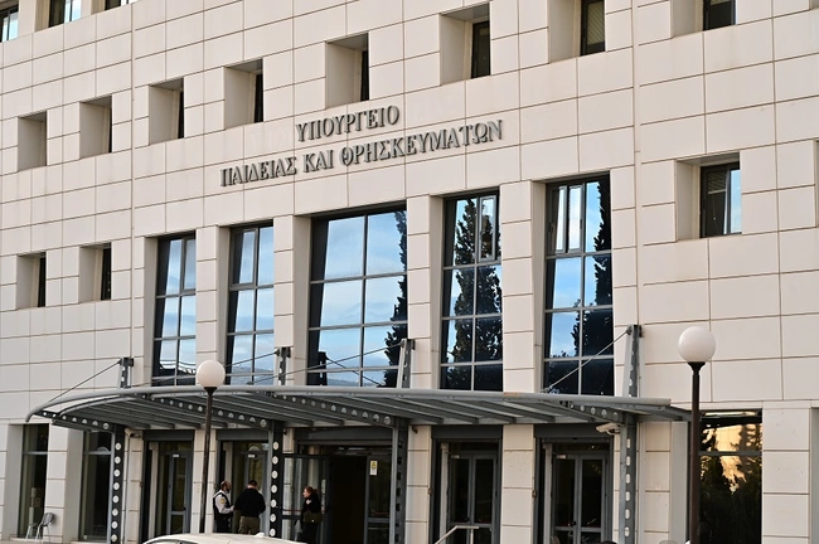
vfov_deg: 18.4
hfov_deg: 27.4
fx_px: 1682
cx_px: 410
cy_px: 272
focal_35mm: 74
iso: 125
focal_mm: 74
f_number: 7.1
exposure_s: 1/40
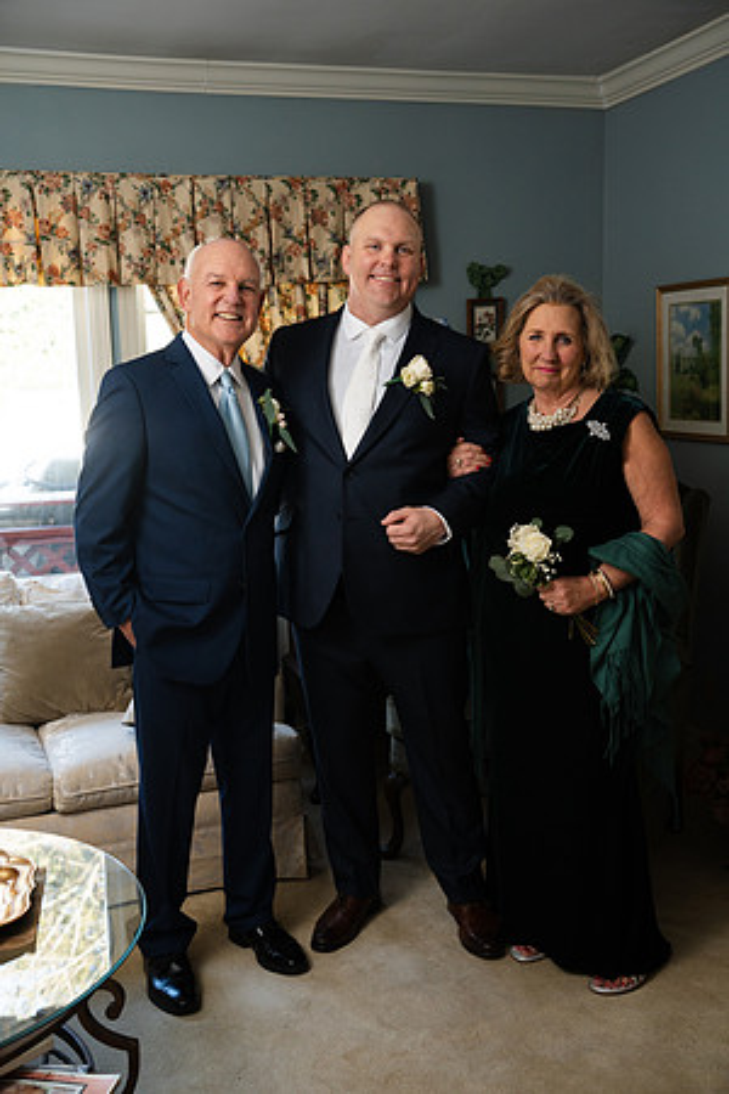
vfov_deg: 51.9
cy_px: 547
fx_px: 1124
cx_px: 364
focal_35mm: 37
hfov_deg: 35.9
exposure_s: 1/200
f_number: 4
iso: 800
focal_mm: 37
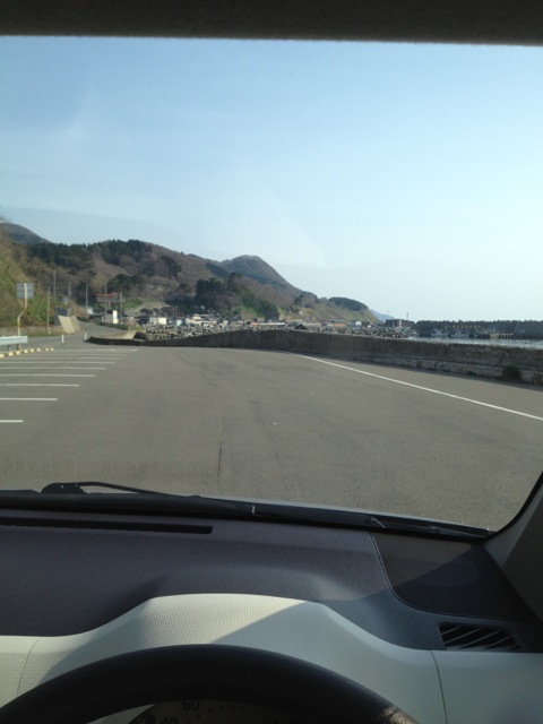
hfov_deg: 40.7
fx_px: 732
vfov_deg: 52.6
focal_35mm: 35
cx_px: 272
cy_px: 362
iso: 64
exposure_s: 1/1151
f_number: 2.4
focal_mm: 4.28
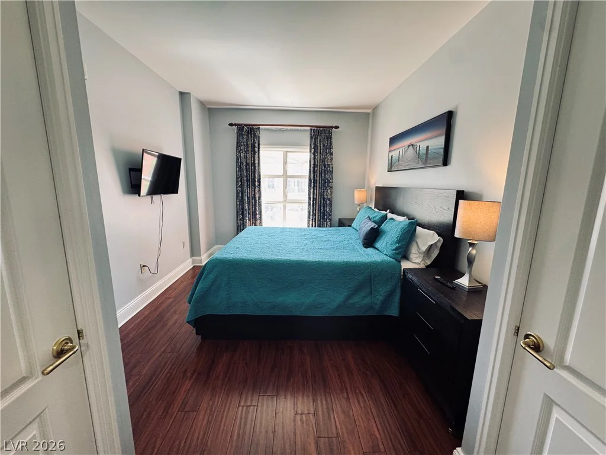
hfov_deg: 102.1
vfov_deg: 85.7
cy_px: 228
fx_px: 245
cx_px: 303
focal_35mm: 14
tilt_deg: -11.0
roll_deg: -0.9
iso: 200
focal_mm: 2.22
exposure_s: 1/99
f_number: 2.2
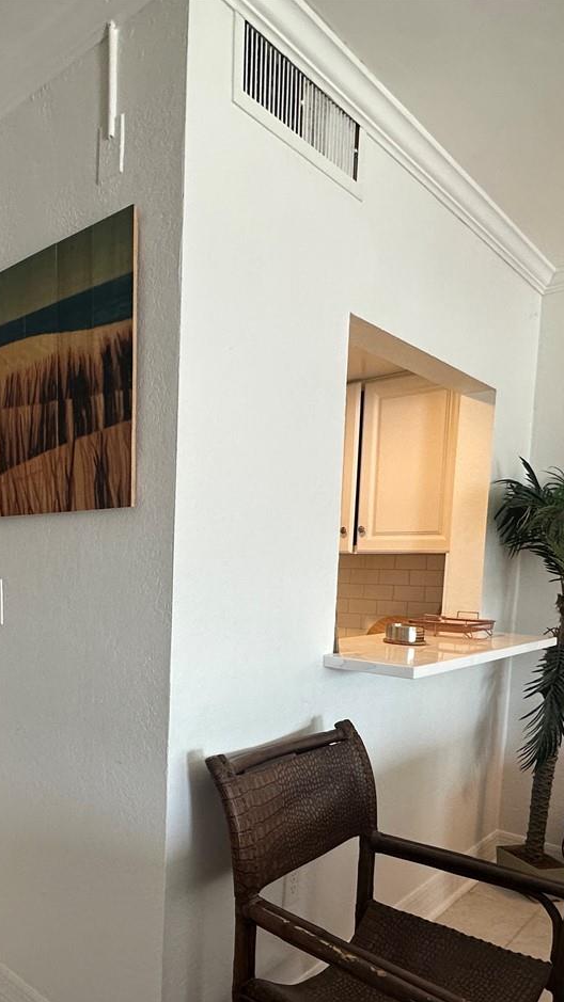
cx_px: 111
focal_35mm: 26
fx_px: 691
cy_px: 636
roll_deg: -0.2
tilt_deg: -5.1
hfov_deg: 42.4
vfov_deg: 70.6
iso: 160
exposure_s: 1/120
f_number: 2.2
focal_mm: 2.22
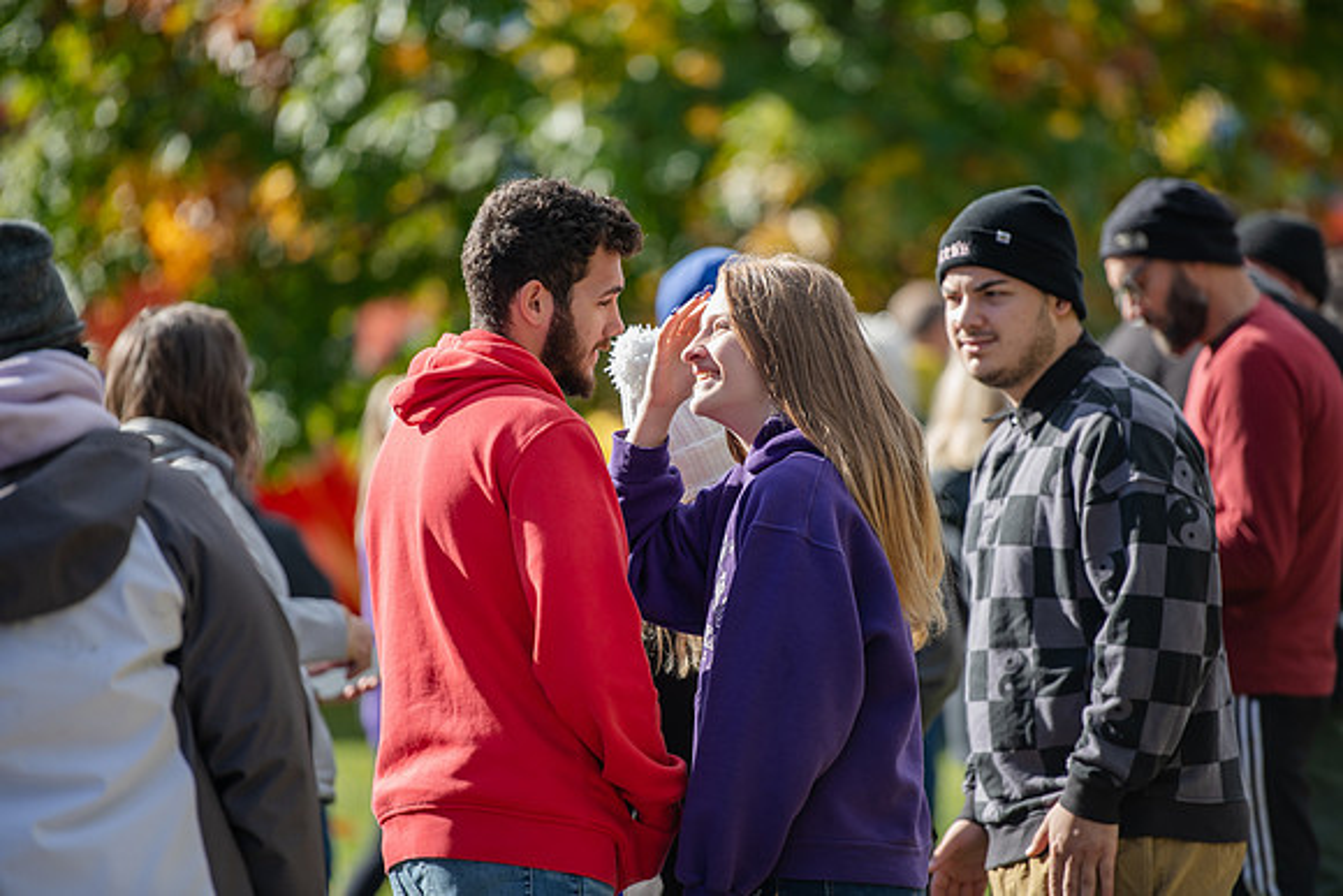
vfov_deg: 6.9
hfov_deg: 10.3
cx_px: 672
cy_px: 448
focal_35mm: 200
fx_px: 7463
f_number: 3.2
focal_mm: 200
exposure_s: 1/320
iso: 64
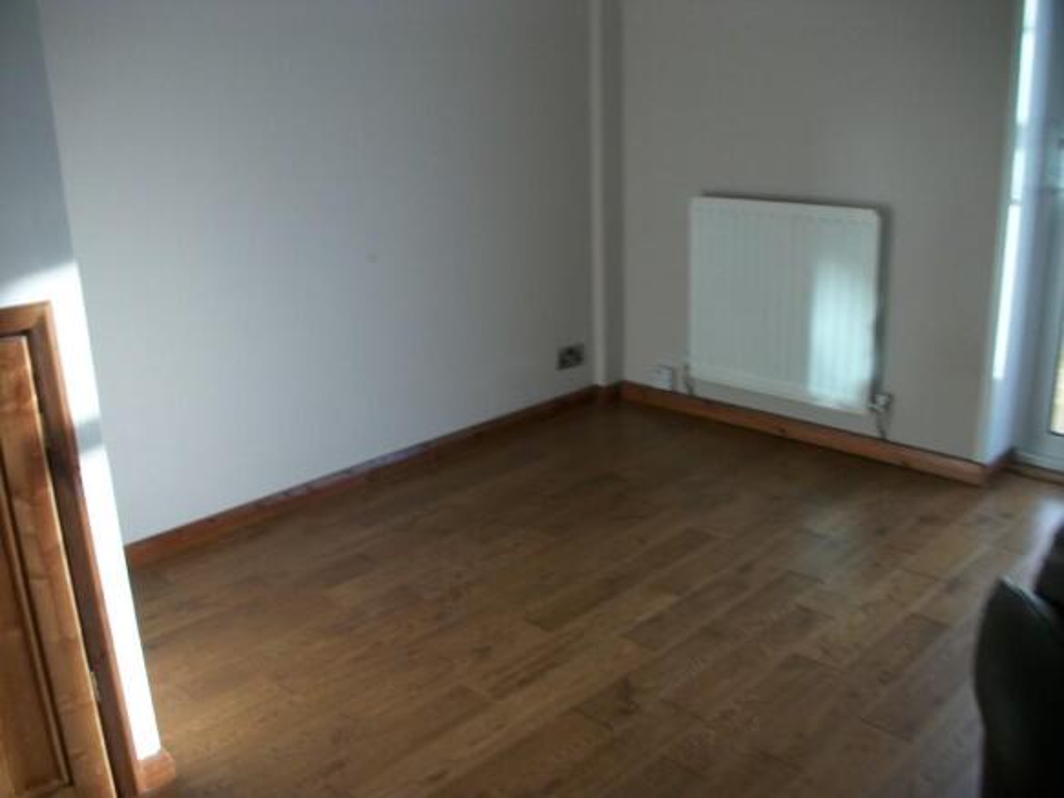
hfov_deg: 58.4
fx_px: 953
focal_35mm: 31
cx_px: 532
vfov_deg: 45.4
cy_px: 399
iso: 80
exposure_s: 1/41.1
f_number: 2.9
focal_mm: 5.7
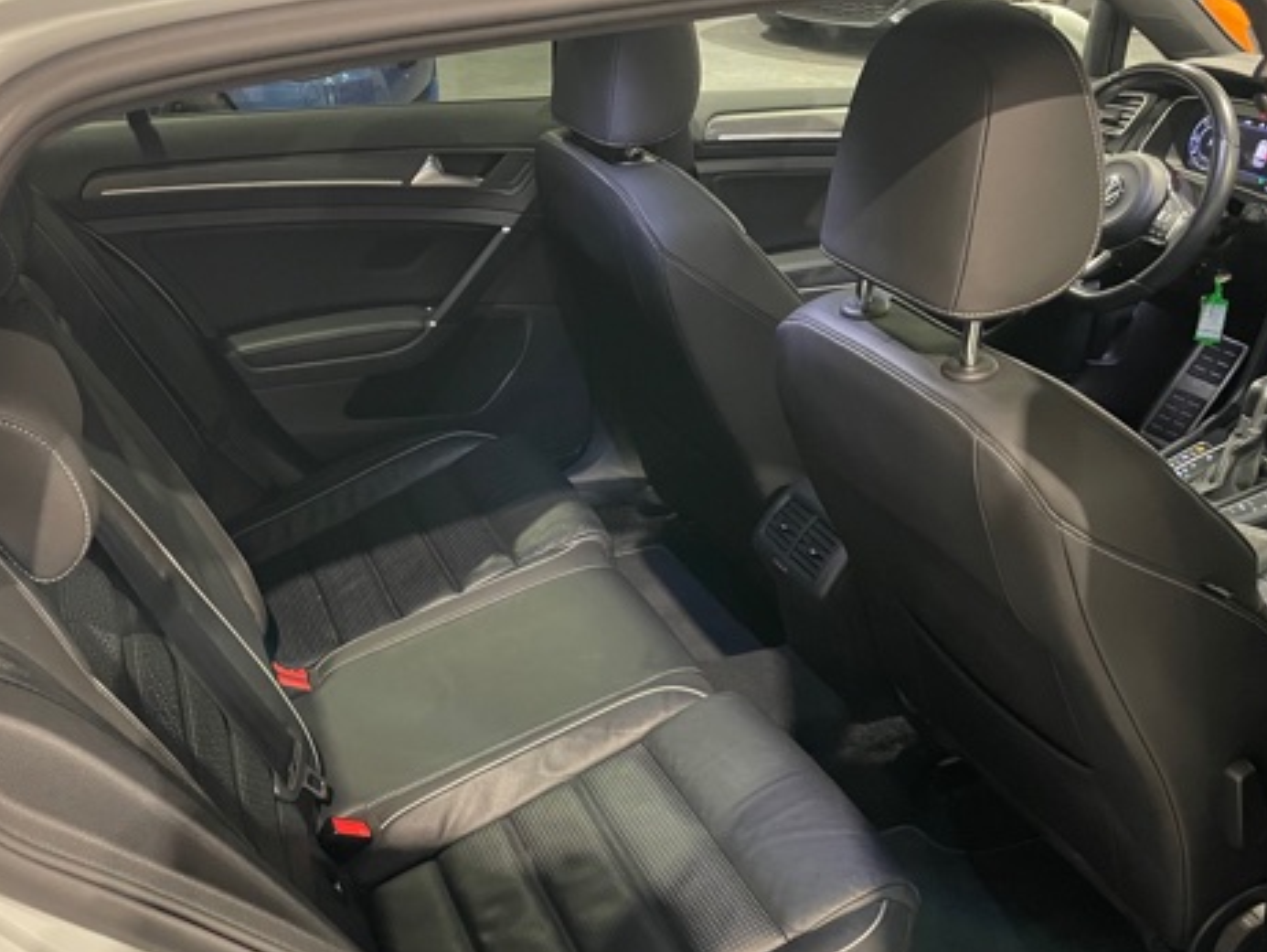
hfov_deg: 51.2
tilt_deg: -31.4
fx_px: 1318
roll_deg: +0.4
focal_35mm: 36
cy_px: 565
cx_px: 557
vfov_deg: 39.5
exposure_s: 1/25
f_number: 1.6
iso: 640
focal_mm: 4.2
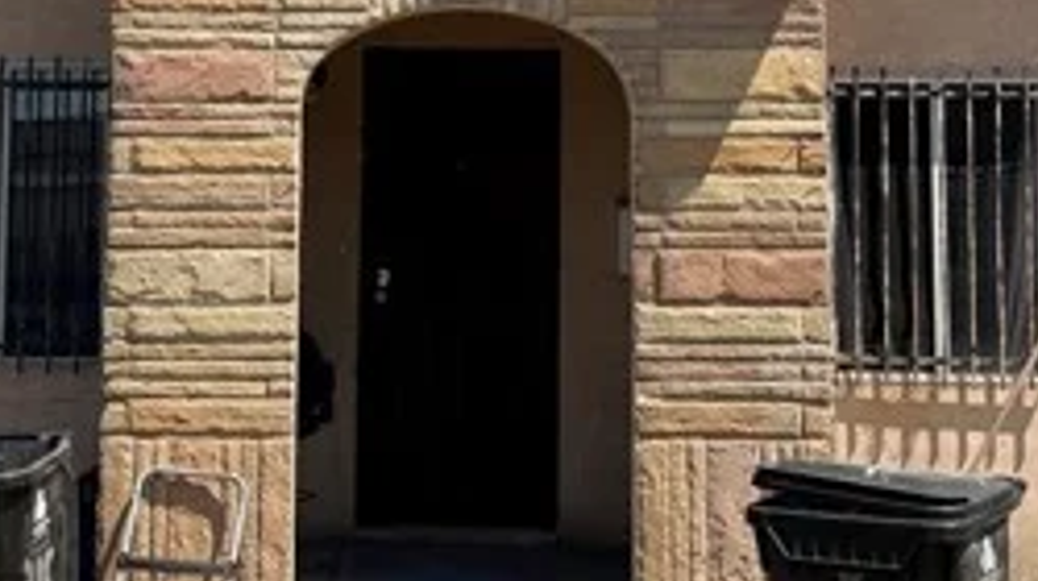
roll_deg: -0.7
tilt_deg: +2.5
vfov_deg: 17.7
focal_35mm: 67
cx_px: 424
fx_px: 1842
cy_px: 87
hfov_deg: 31.4
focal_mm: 6.76
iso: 80
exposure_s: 1/3759
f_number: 1.78
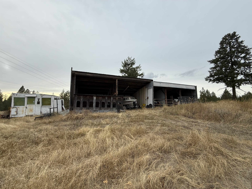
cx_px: 126
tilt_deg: +5.3
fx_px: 102
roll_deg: -0.7
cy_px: 94
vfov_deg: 85.7
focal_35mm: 14
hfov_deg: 102.1
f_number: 2.2
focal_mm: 2.22
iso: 50
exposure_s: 1/400
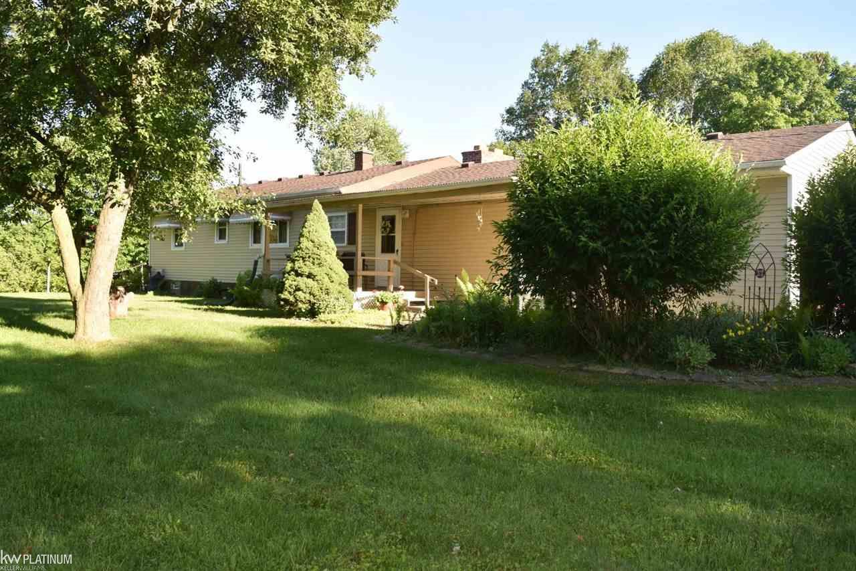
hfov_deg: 61.9
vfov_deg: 43.6
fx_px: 713
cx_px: 428
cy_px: 286
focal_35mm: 30
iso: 100
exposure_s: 1/125
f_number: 5.6
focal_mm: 20
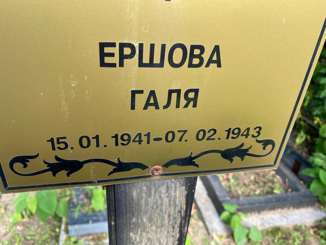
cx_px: 163
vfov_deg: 53.1
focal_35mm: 26
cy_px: 122
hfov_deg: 67.3
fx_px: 245
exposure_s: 1/122
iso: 40
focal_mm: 4.25
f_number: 1.8
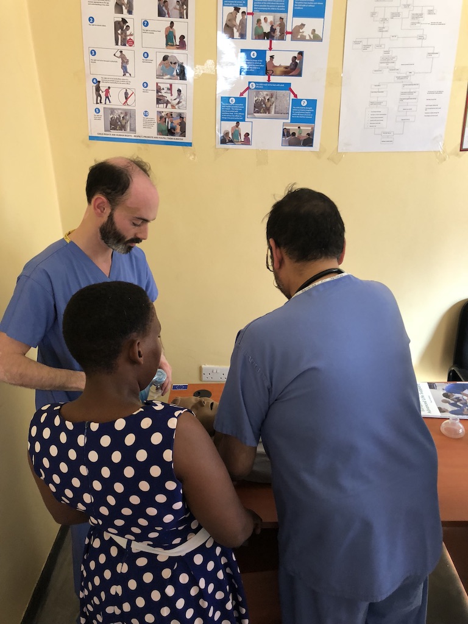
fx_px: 505
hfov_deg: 49.7
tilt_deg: -25.4
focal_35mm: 28
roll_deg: +0.0
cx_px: 234
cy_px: 312
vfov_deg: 63.4
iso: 50
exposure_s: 1/15
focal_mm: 3.99
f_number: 1.8
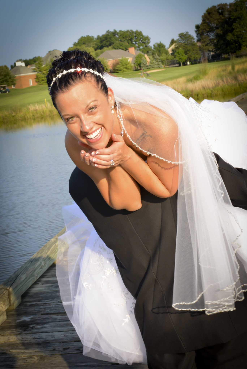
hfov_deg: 19.5
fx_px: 720
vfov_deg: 28.8
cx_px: 124
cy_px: 184
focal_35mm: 70
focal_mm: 70
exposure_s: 1/200
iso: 1250
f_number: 22
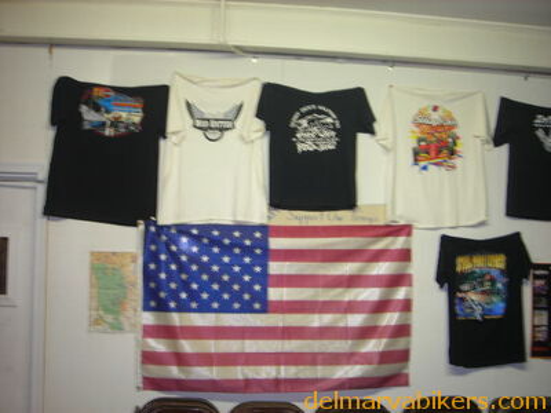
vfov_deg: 35.1
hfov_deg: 45.8
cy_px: 206
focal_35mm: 41
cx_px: 276
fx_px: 653
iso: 50
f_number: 3.3
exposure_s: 1/4.2
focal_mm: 6.8
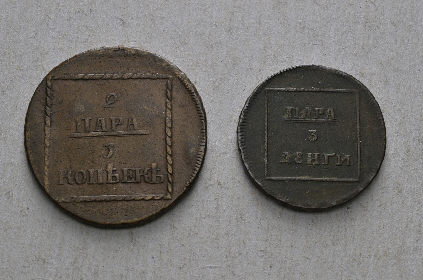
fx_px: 967
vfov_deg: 16.5
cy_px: 140
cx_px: 212
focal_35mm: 82
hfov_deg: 24.7
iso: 400
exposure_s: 1/200
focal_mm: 55
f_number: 14
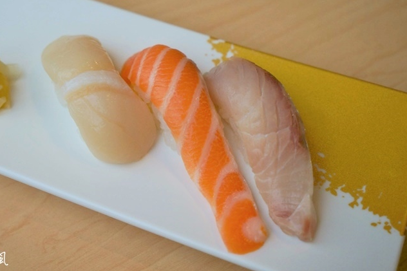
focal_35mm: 62
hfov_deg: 32.2
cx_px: 152
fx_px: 701
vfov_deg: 21.9
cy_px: 109
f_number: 5
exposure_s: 1/2000
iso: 1000
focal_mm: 49
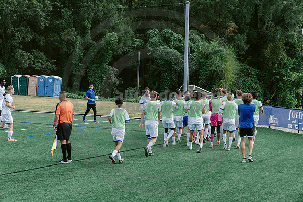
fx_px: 589
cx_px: 152
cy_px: 101
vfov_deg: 19.5
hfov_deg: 28.8
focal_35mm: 70
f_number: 5.6
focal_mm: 70
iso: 640
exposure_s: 1/800
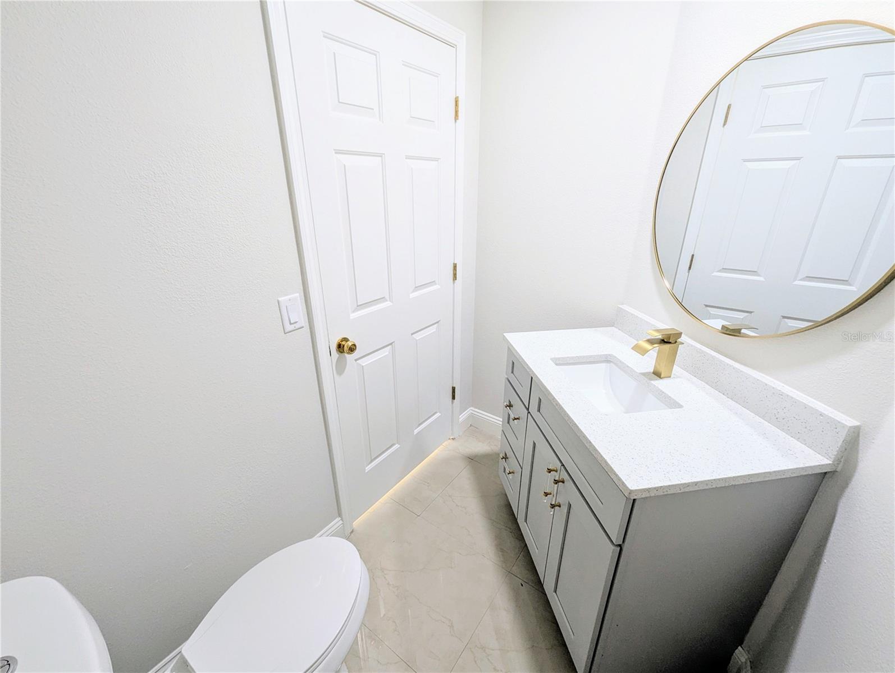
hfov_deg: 106.1
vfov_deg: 90.1
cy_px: 336
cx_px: 448
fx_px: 337
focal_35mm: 13
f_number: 2.2
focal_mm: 1.95
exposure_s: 1/24
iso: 70
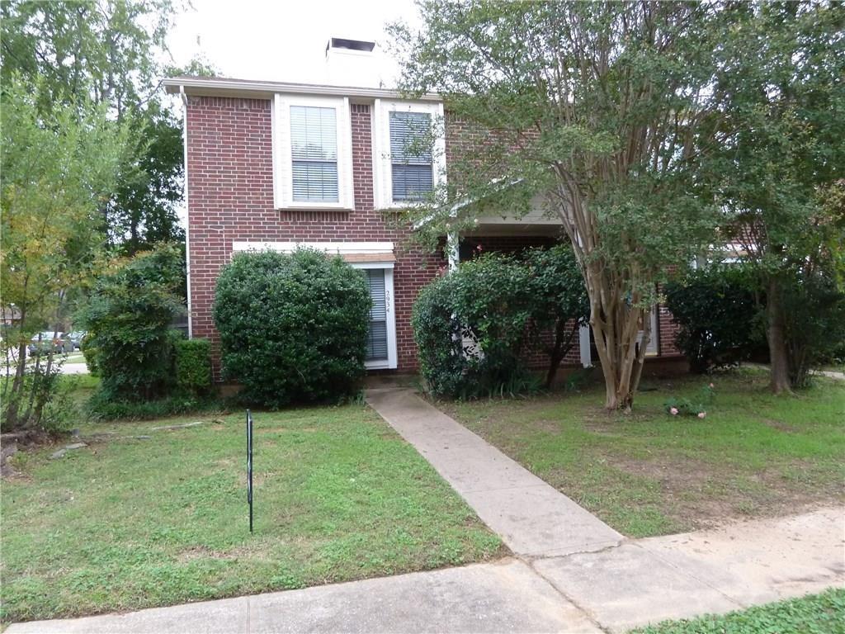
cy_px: 317
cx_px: 422
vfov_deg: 54.9
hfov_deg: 69.4
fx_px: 610
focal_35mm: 25
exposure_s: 1/30
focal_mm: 4.1
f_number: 3.3
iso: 250
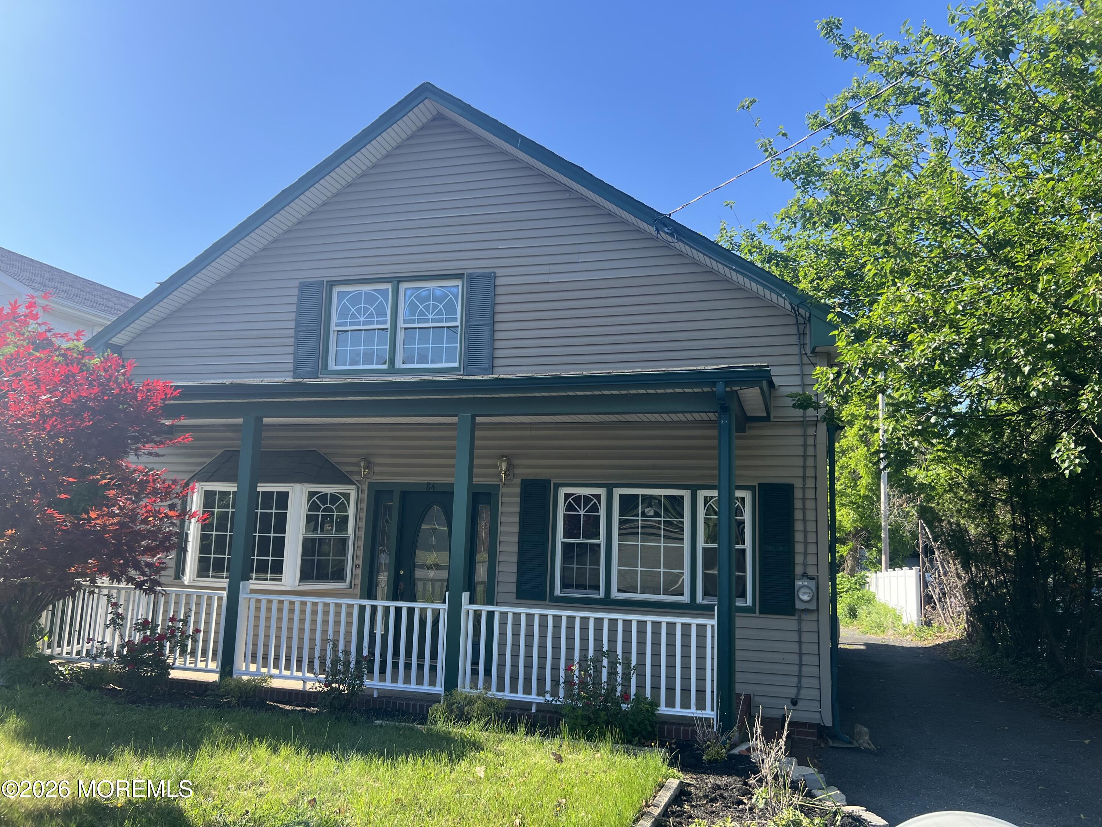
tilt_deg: +8.1
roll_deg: -1.0
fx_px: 828
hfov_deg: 67.3
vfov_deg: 53.1
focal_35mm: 26
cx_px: 551
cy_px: 414
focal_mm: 5.7
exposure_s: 1/1431
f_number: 1.5
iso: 50
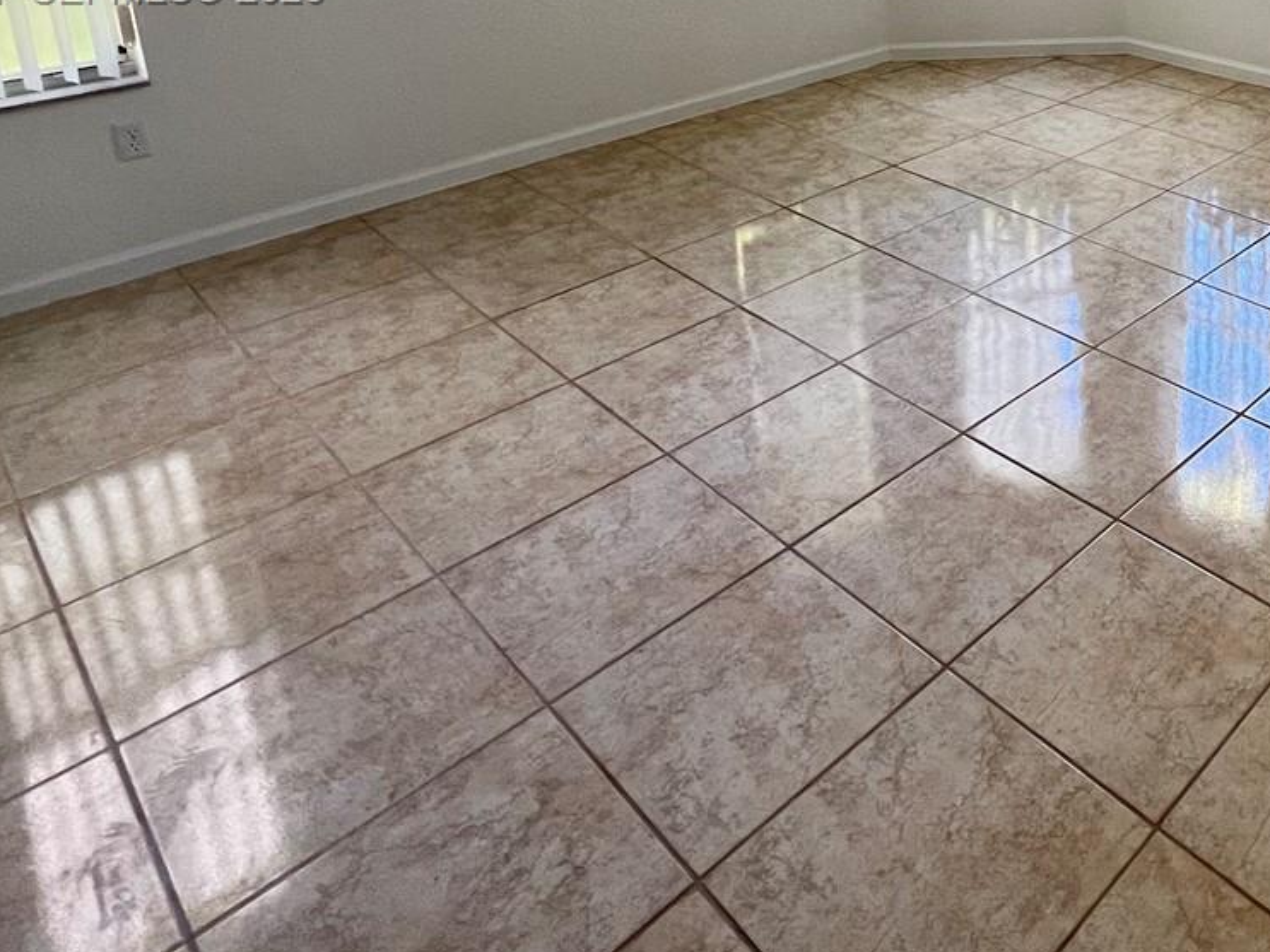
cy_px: -9
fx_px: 1027
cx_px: 1159
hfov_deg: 54.6
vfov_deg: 42.6
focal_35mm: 28
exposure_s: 1/70
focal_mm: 1.57
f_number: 1.8
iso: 250
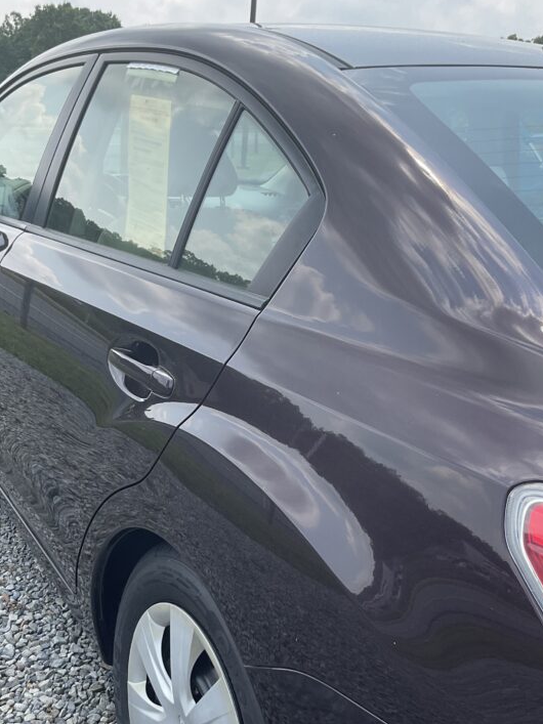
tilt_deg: -20.5
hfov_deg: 34.1
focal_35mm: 42
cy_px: 430
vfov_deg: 44.6
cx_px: 195
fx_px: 879
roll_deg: -2.5
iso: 16
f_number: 1.8
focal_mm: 3
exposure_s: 1/709
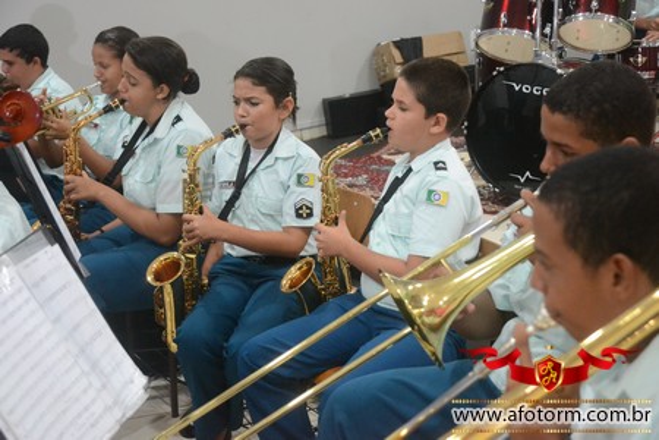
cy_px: 220
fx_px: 1098
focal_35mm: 60
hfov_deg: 33.4
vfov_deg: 22.6
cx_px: 330
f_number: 4.5
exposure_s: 1/40
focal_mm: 40
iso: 3200
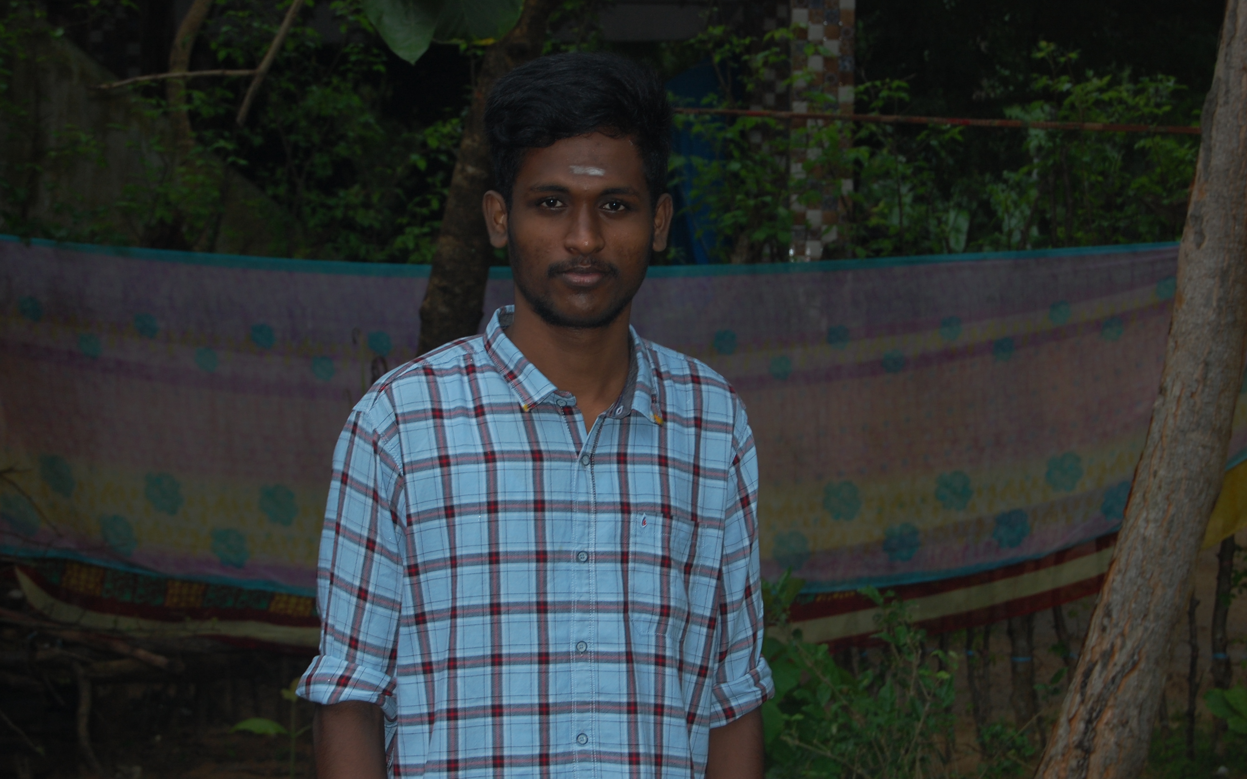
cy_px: 396
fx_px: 2719
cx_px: 620
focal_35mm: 80
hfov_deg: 25.8
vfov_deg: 16.3
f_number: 9
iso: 200
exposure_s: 1/125
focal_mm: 52
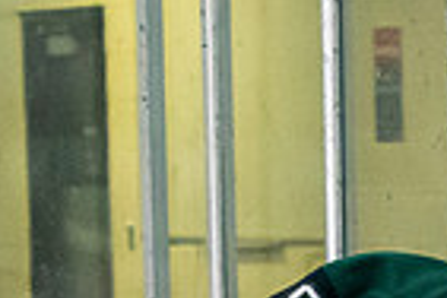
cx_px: 512
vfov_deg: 2.2
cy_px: 713
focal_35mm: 636
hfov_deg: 3.2
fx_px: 7896
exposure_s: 1/640
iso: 3200
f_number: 3.2
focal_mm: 75
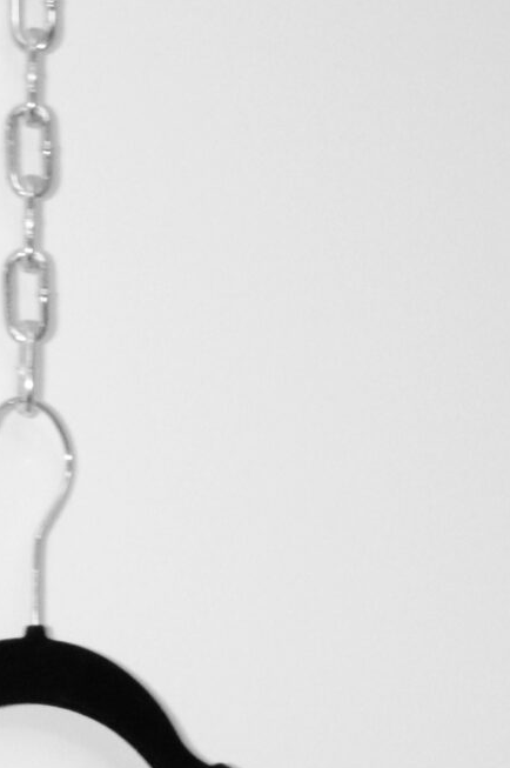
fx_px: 3258
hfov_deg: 8.9
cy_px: 1278
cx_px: -49
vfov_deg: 12.5
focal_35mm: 153
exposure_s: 1/20
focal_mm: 26
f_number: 14
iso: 3200
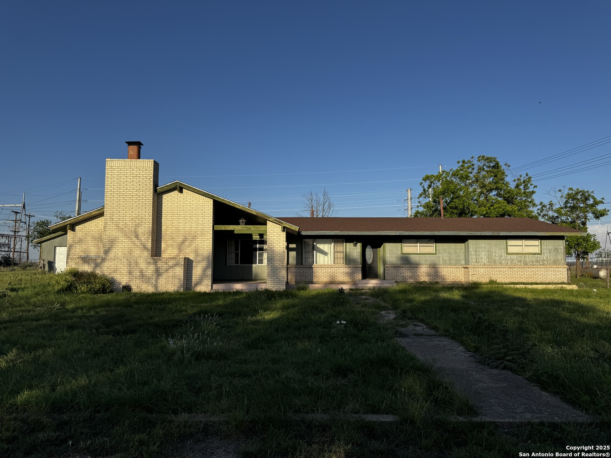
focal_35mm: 24
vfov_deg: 56.8
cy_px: 229
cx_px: 306
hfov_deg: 71.6
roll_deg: +0.1
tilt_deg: +5.3
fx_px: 424
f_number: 1.78
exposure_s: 1/4310
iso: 80
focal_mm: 6.76
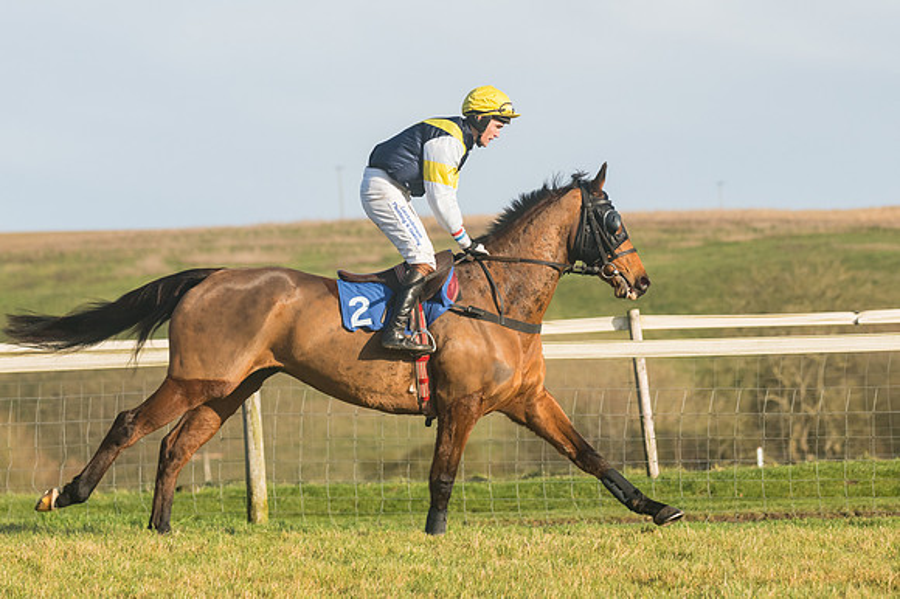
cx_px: 450
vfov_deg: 5.9
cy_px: 300
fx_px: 5796
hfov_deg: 8.9
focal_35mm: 232
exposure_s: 1/5000
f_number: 5
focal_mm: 155
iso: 400
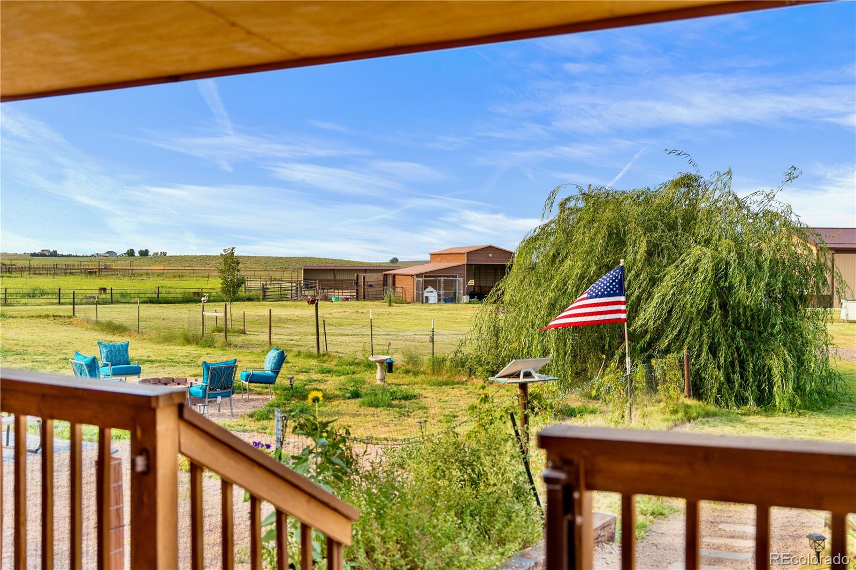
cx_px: 428
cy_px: 285
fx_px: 882
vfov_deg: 35.8
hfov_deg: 51.8
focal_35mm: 37
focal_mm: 37.1
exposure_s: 1/160
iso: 250
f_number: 2.8
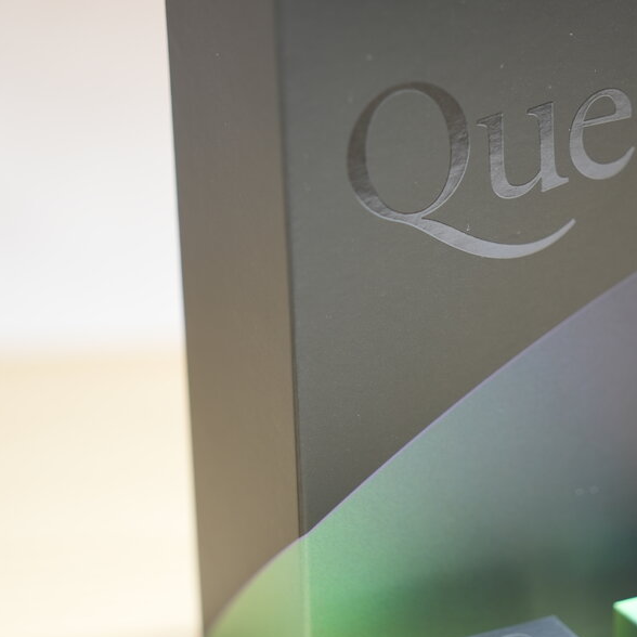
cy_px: 260
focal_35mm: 286
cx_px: 421
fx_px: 5954
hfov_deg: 6.1
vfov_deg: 6.1
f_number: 2.8
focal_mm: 165
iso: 200
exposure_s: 1/100
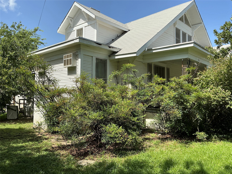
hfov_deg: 63.4
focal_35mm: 28
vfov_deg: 49.7
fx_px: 188
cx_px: 116
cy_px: 87
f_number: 1.8
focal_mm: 3
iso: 25
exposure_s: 1/1221
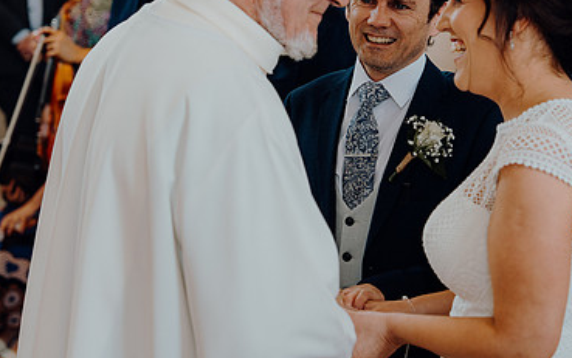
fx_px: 1575
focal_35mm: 101
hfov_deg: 20.5
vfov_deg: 13.0
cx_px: 395
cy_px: 129
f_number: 2.8
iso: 500
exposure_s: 1/200
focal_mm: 63
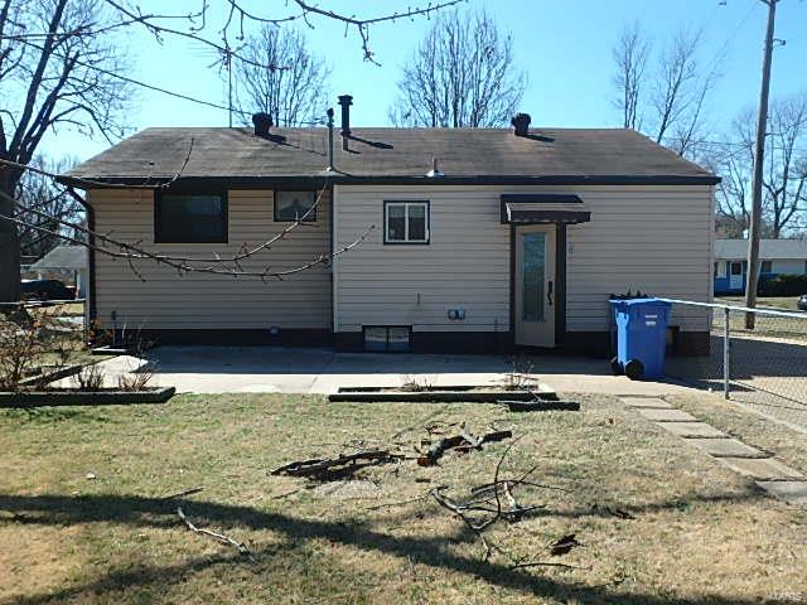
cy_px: 302
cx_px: 404
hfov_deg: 58.4
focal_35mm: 31
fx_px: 723
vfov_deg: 45.4
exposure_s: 1/500
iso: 125
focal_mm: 5.6
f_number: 4.7
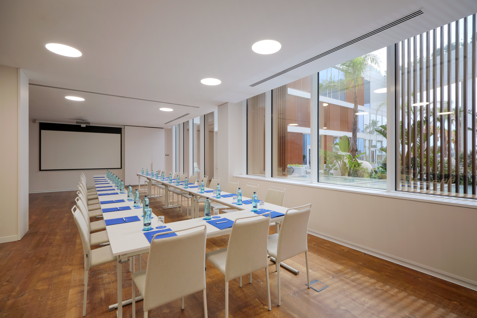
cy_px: 159
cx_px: 238
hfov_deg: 96.7
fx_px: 212
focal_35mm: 16
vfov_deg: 73.7
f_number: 8
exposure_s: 1/15
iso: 160
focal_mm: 10.8
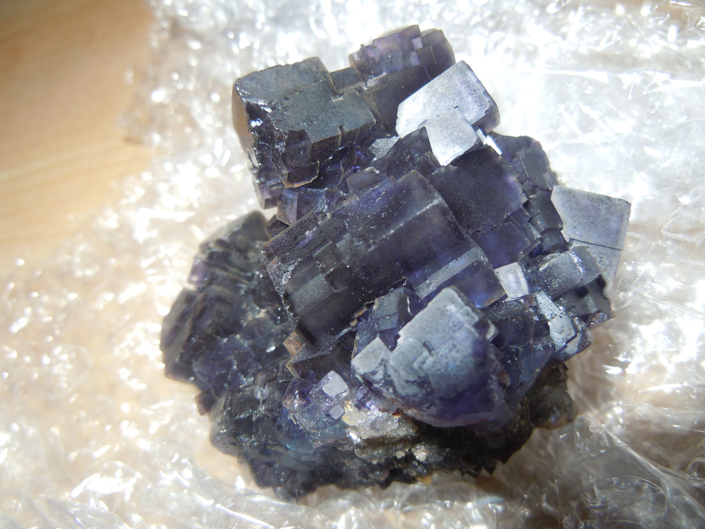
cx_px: 352
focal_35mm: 30
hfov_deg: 60.0
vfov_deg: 46.8
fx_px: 611
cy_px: 264
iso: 100
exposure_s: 1/30
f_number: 3.5
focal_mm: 5.4
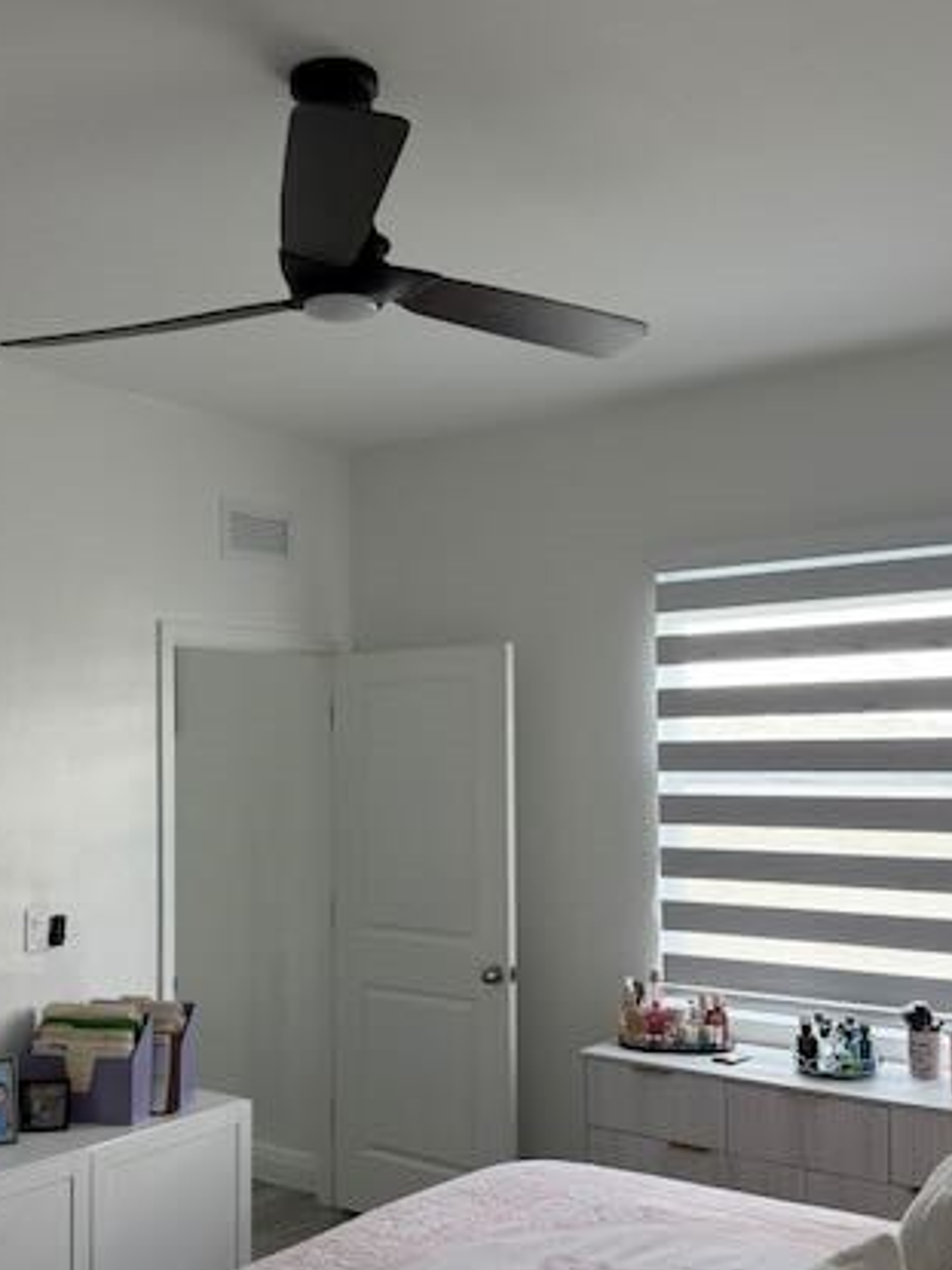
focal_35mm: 37
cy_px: 731
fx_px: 1357
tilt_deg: +0.9
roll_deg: +0.4
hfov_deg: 38.6
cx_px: 447
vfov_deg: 50.0
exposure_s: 1/72
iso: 200
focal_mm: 6.76
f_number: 1.78
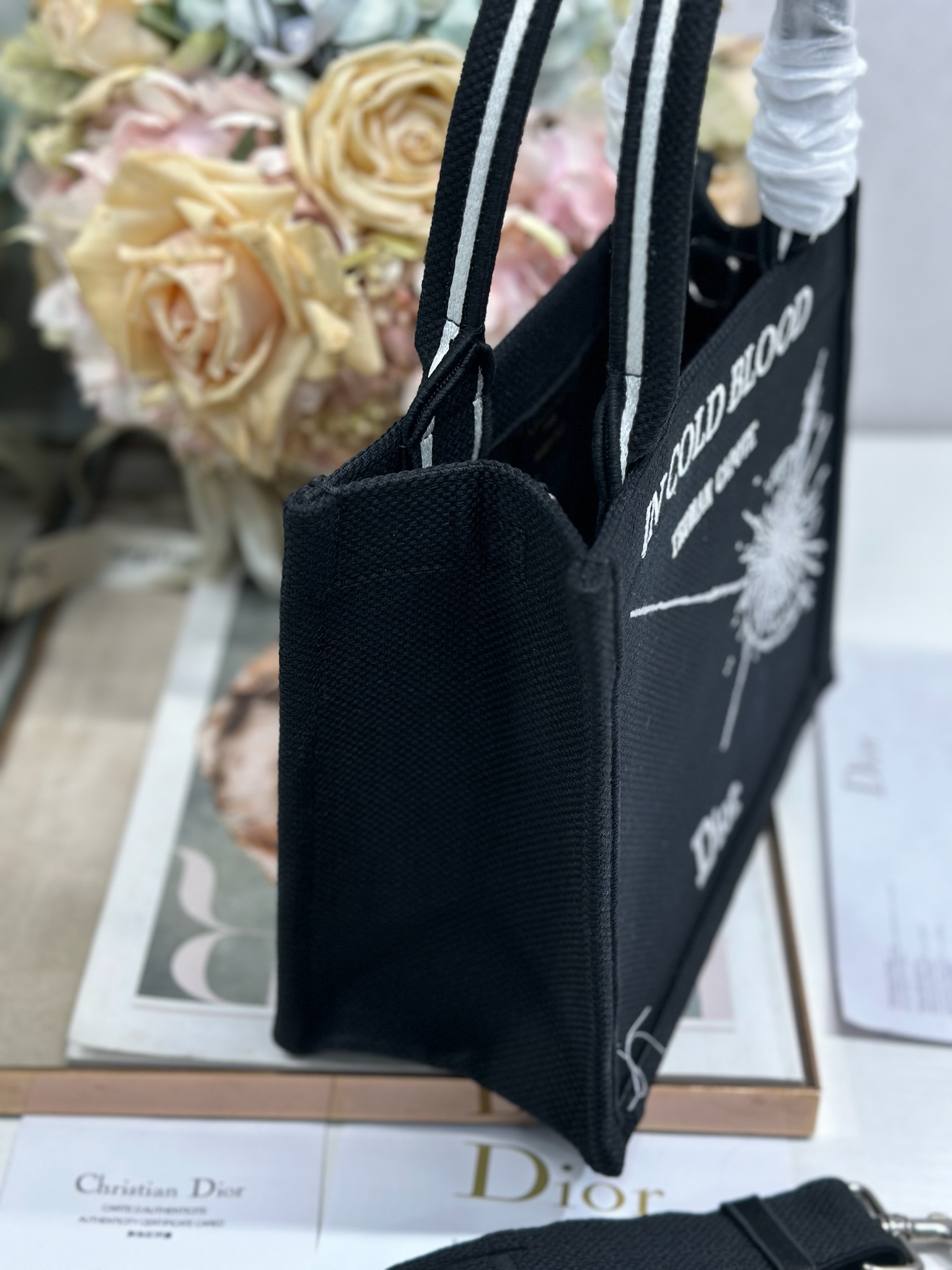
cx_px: 476
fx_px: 1760
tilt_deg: -36.1
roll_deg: -1.9
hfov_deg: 30.3
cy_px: 635
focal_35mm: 48
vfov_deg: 39.7
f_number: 1.78
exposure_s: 1/141
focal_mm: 6.86
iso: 80
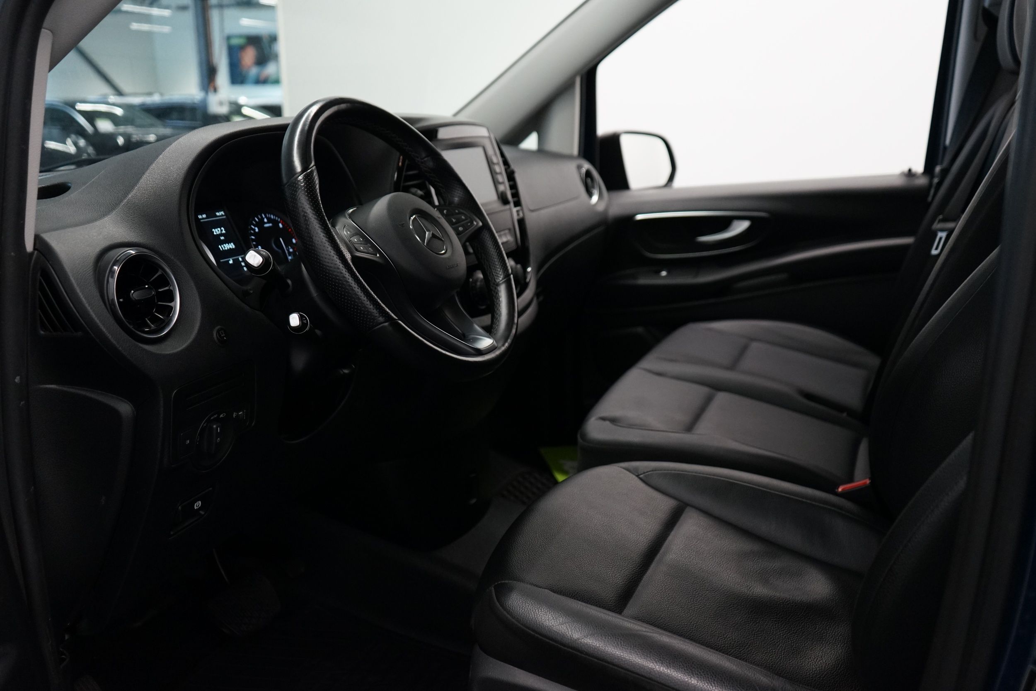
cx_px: 518
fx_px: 892
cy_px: 346
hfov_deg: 60.3
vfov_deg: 42.3
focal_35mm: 31
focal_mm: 31
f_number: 3.5
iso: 2000
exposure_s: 1/160
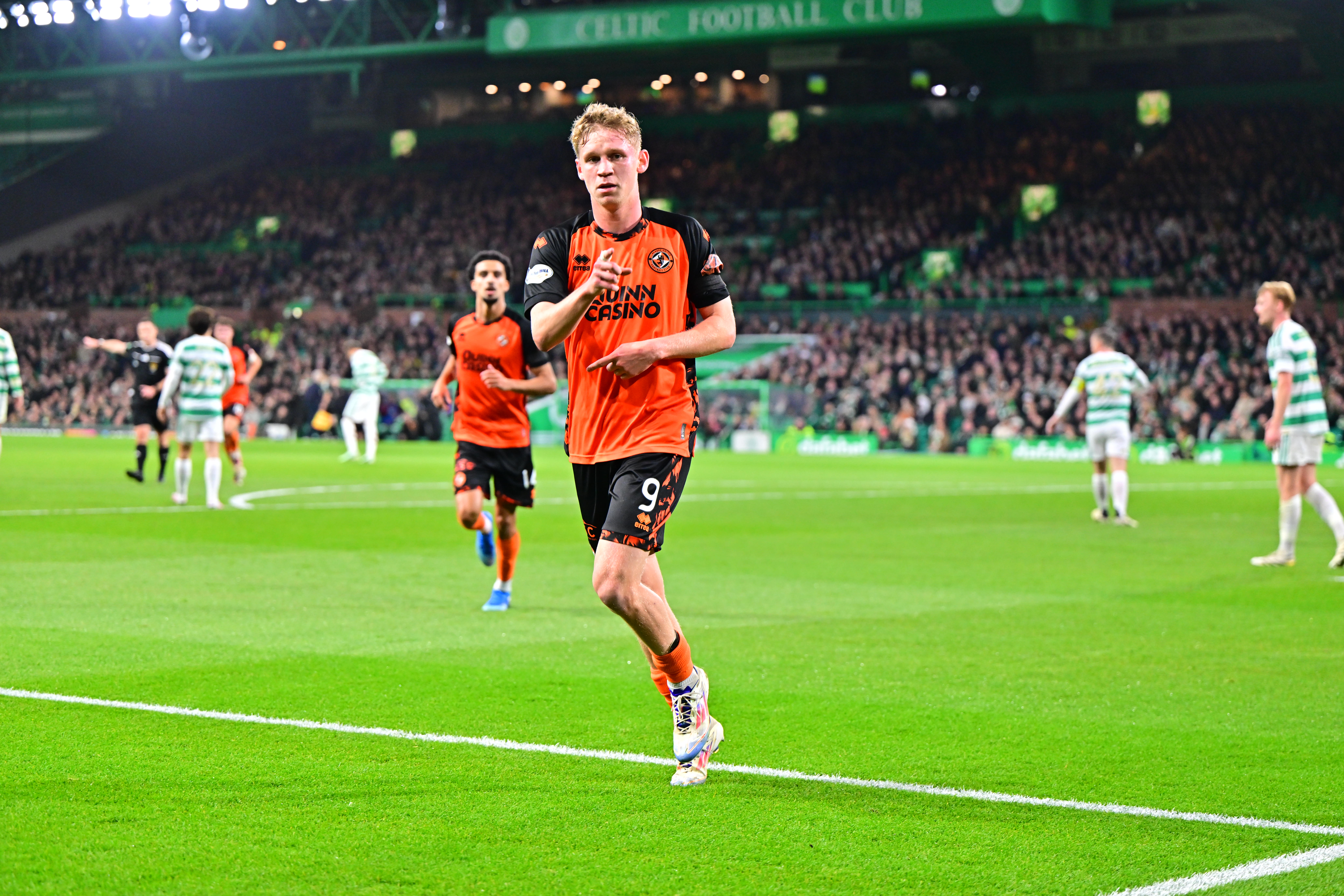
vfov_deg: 15.7
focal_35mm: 87
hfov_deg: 23.4
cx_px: 672
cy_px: 448
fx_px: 3248
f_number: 2.8
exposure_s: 1/800
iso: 1400
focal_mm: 87
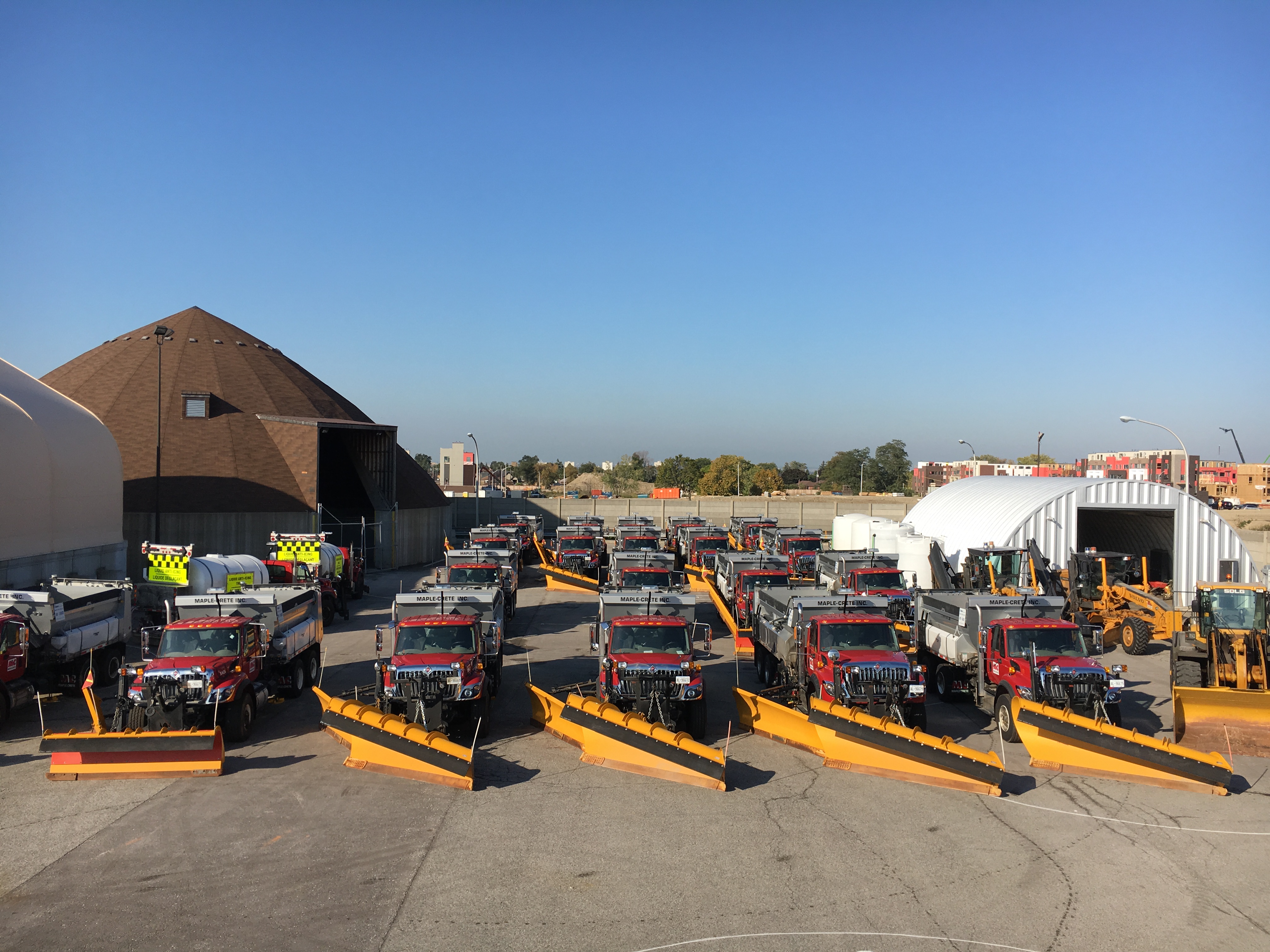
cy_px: 476
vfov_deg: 48.2
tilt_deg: -1.3
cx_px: 635
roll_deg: +0.1
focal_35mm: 29
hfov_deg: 61.7
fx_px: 1064
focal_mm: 4.15
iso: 25
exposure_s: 1/1570
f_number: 2.2
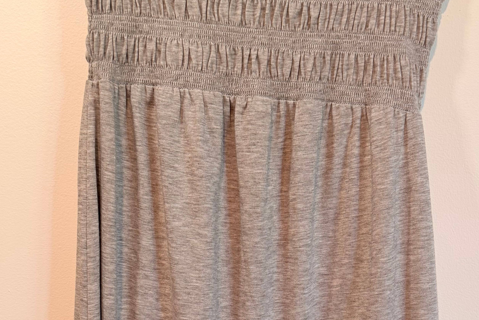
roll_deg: -0.3
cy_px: 269
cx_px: 257
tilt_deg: -6.7
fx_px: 679
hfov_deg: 38.9
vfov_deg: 25.9
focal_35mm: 51
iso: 160
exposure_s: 1/60
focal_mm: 6.76
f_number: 1.78
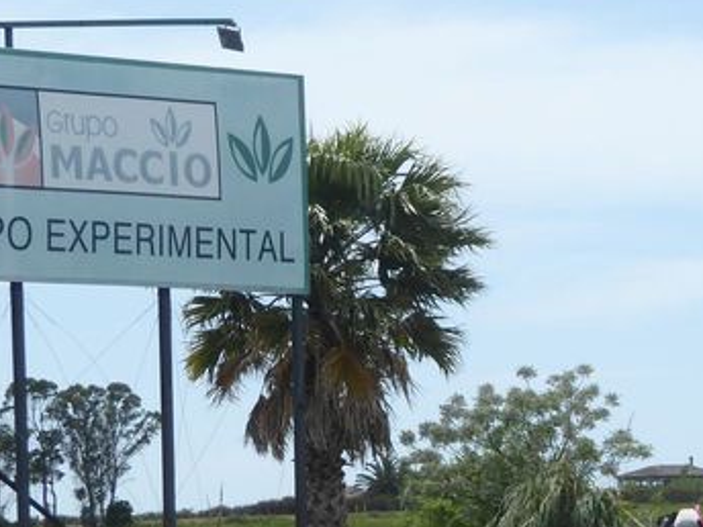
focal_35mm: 228
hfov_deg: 8.7
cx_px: 472
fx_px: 4630
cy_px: 421
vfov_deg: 6.5
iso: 80
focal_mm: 16.1
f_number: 4.9
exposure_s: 1/500
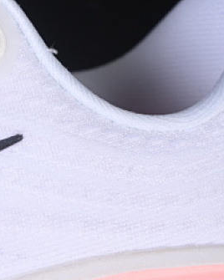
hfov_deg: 6.7
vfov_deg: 8.5
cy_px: 267
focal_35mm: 227
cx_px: -132
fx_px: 1881
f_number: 7.1
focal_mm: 50
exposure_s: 1/100
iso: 160
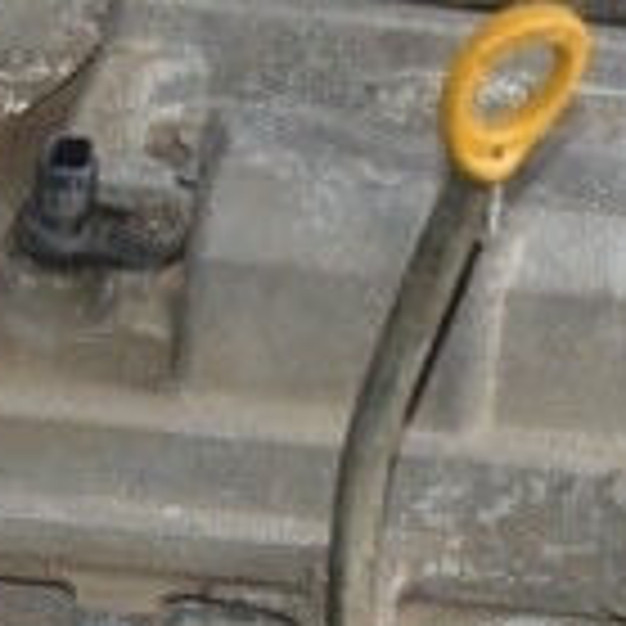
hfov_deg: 6.7
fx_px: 5381
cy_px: 813
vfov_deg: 6.6
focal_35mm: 263
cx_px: 149
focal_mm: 28
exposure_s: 1/60
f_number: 4.2
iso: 500
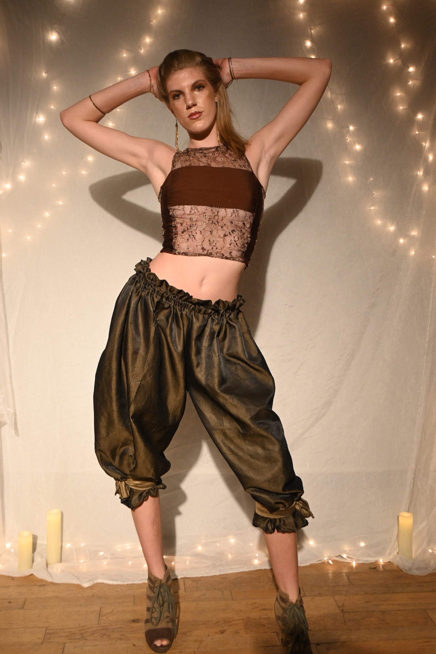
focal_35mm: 40
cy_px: 327
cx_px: 218
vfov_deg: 48.7
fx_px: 722
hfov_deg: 33.6
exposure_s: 1/125
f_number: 4.5
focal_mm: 26.5
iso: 1000
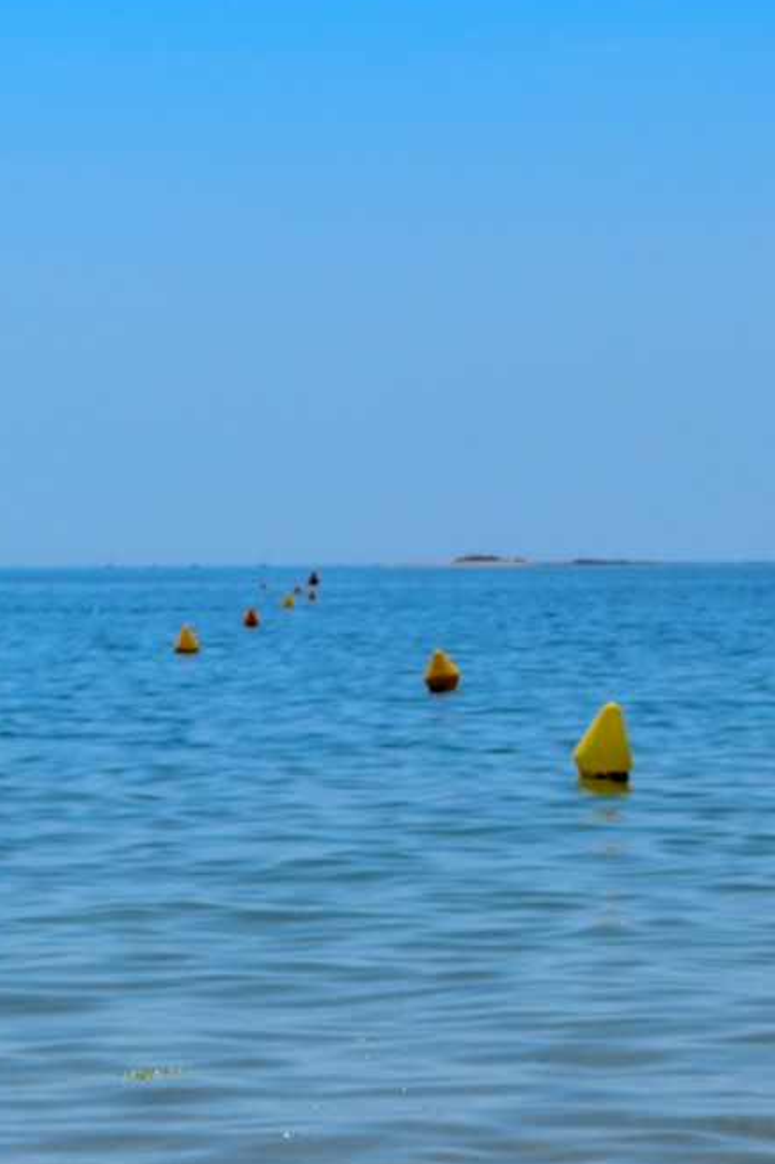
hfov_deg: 10.1
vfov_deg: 15.0
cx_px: 592
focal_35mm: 136
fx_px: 4388
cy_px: 910
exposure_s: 1/2000
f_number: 8
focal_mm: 55
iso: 400
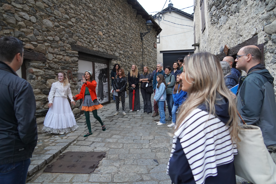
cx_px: 138
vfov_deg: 53.1
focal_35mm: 24
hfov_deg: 73.7
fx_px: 184
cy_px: 92
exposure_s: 1/160
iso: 2000
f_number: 4
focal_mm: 24
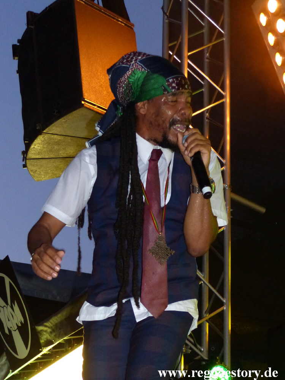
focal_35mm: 72
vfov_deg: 27.0
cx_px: 142
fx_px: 790
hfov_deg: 20.4
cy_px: 190
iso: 400
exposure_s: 1/60
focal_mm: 13
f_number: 2.8
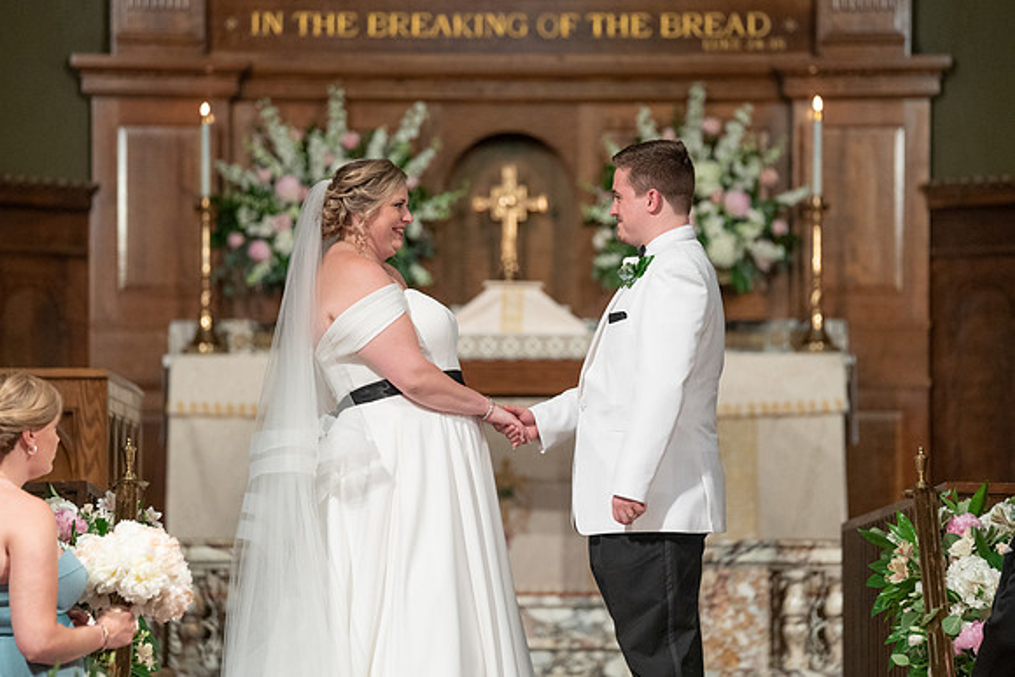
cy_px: 332
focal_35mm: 224
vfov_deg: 6.1
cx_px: 508
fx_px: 6323
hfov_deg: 9.2
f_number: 3.2
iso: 2000
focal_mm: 198
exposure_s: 1/200
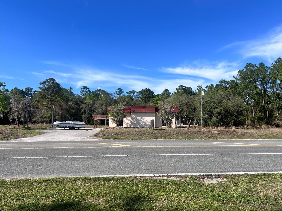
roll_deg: +0.6
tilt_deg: +5.5
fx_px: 212
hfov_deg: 67.3
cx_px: 141
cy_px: 106
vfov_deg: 53.1
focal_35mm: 26
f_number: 1.5
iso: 50
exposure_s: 1/4274
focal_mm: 5.7
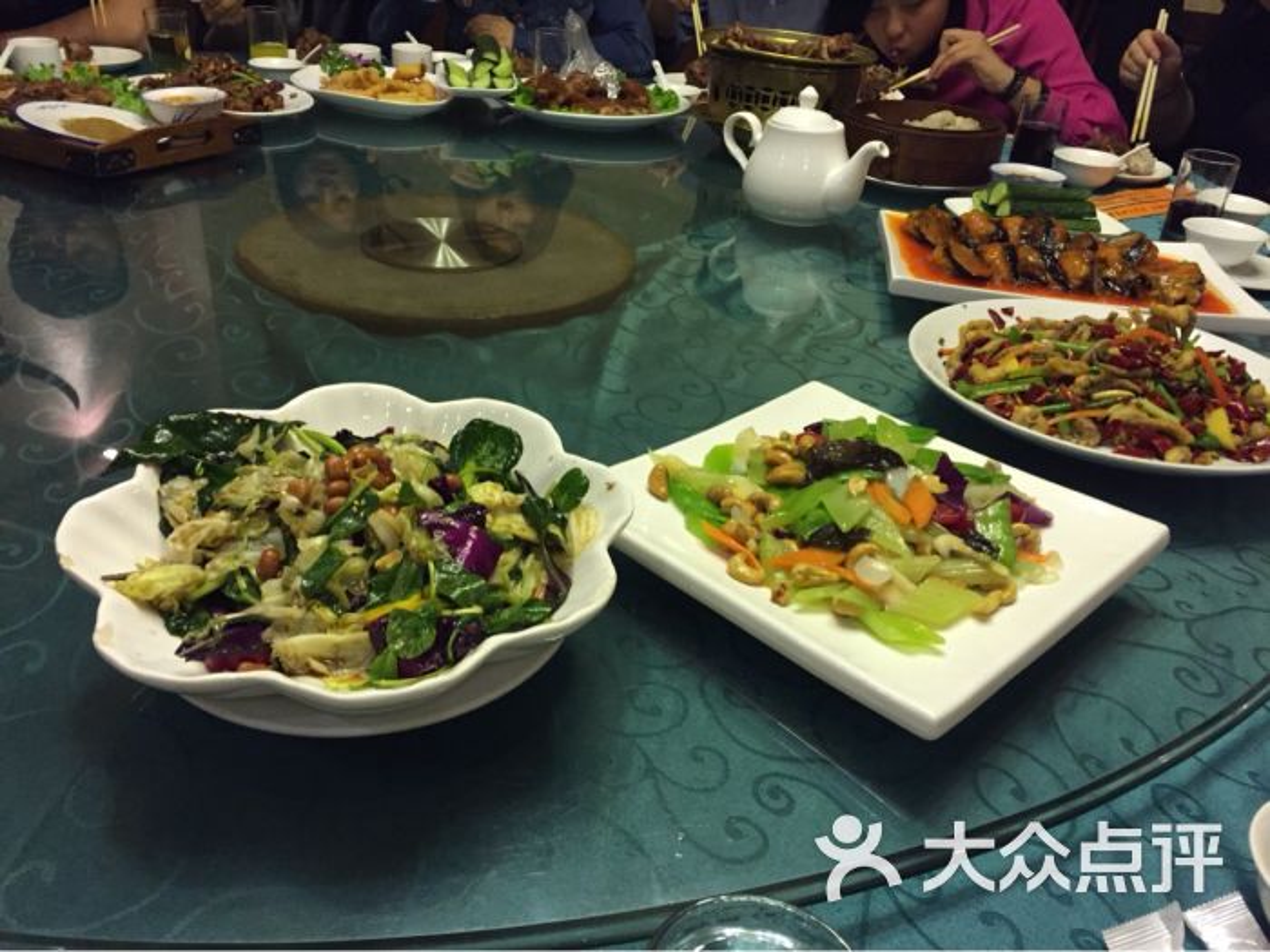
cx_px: 635
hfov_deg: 61.7
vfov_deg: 48.2
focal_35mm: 29
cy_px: 476
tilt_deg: -28.7
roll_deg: -5.1
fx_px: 1064
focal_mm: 4.15
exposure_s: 1/30
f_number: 2.2
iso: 250
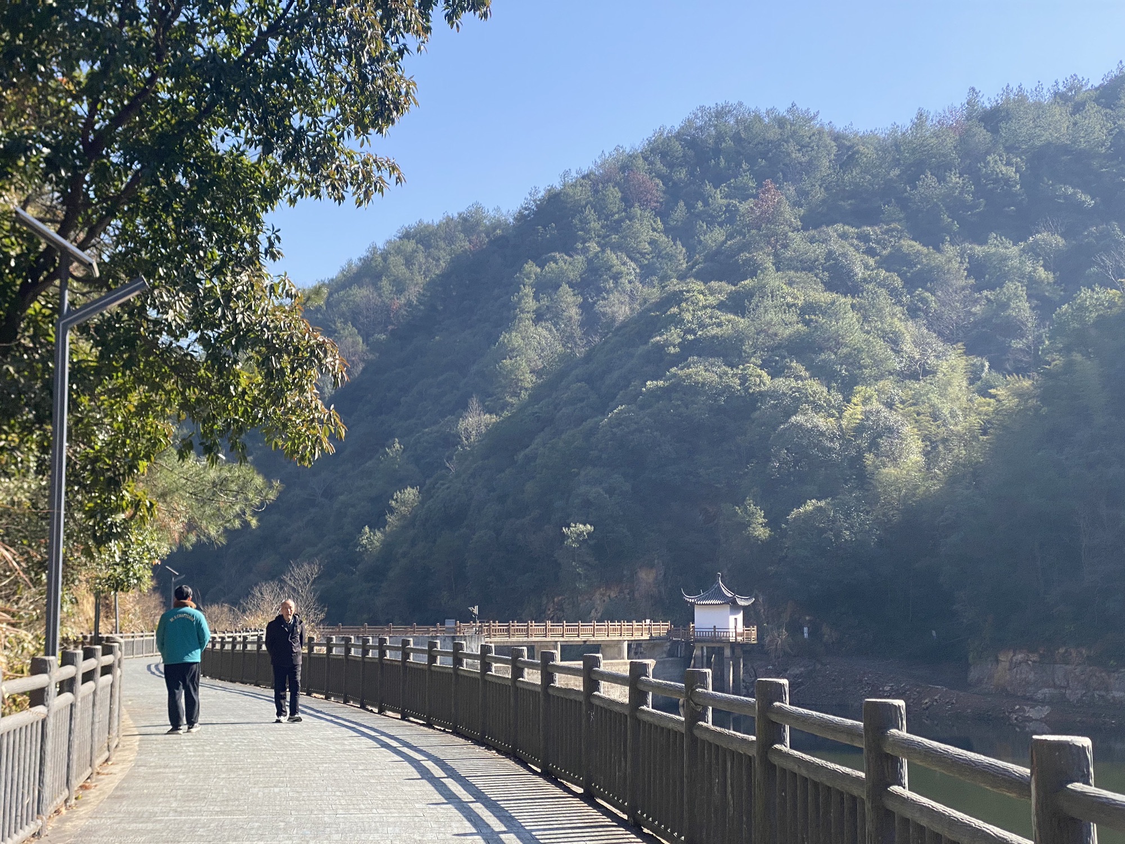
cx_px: 562
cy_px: 422
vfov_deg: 28.0
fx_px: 1690
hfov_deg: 36.8
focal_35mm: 52
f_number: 2
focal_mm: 6
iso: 20
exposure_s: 1/856
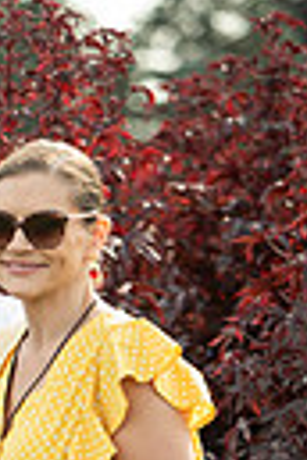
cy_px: 596
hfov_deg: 3.2
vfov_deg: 4.7
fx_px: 5564
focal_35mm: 435
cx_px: -157
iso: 125
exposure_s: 1/320
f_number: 2.8
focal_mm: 125
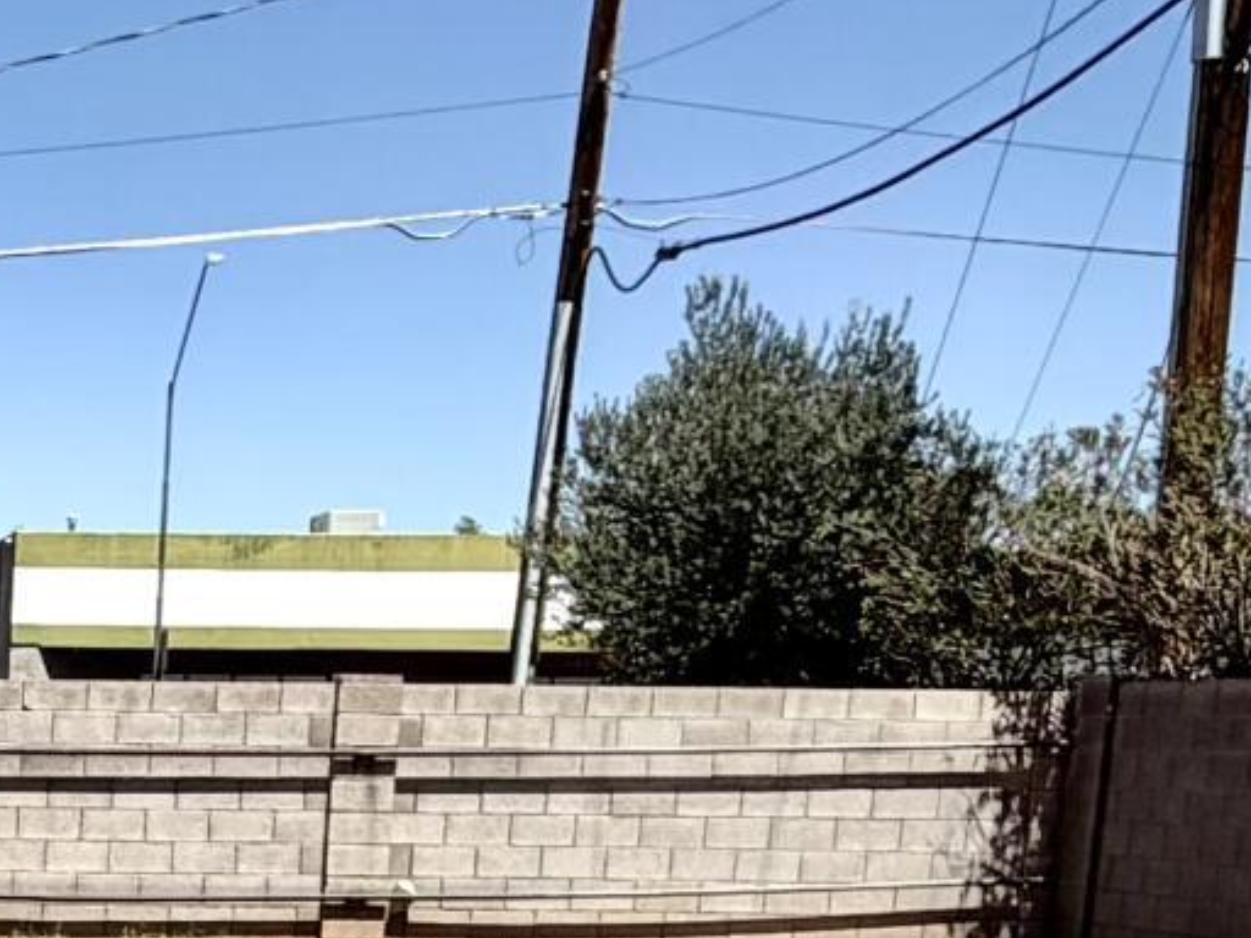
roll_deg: +0.0
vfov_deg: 16.8
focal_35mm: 82
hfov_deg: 21.0
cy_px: 1278
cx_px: -511
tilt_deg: -11.5
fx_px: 2963
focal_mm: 2.22
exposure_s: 1/1235
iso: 20
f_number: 2.2
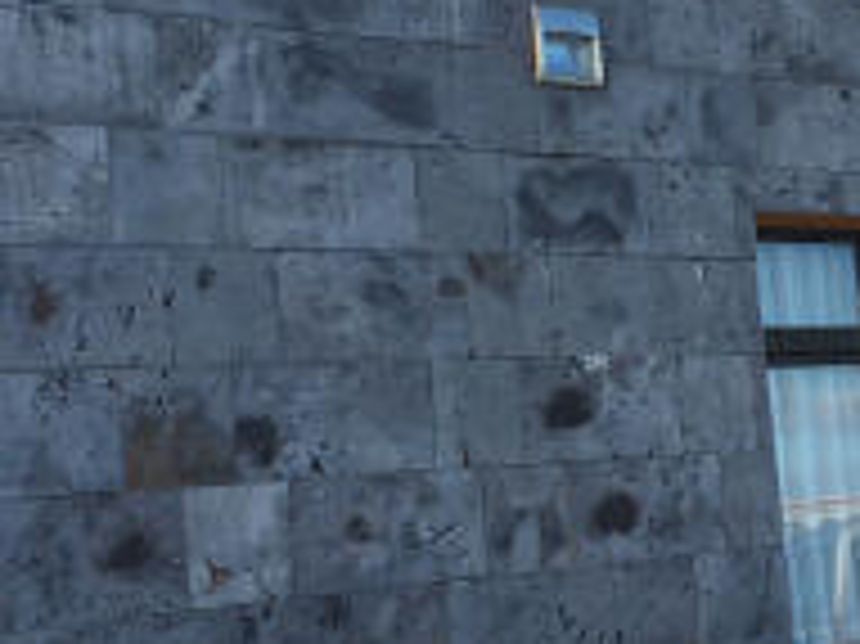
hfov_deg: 23.6
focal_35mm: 81
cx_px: 732
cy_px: 198
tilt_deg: +8.2
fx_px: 2011
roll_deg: +6.6
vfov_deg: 18.1
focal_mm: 4.15
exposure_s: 1/789
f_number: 2.2
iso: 32
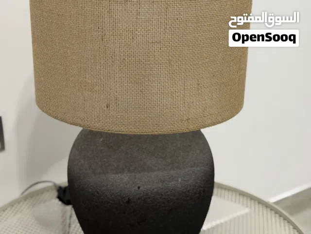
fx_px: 431
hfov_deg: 39.7
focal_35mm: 48
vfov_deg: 30.3
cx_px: 156
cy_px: 117
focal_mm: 6.76
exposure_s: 1/50
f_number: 1.78
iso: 200
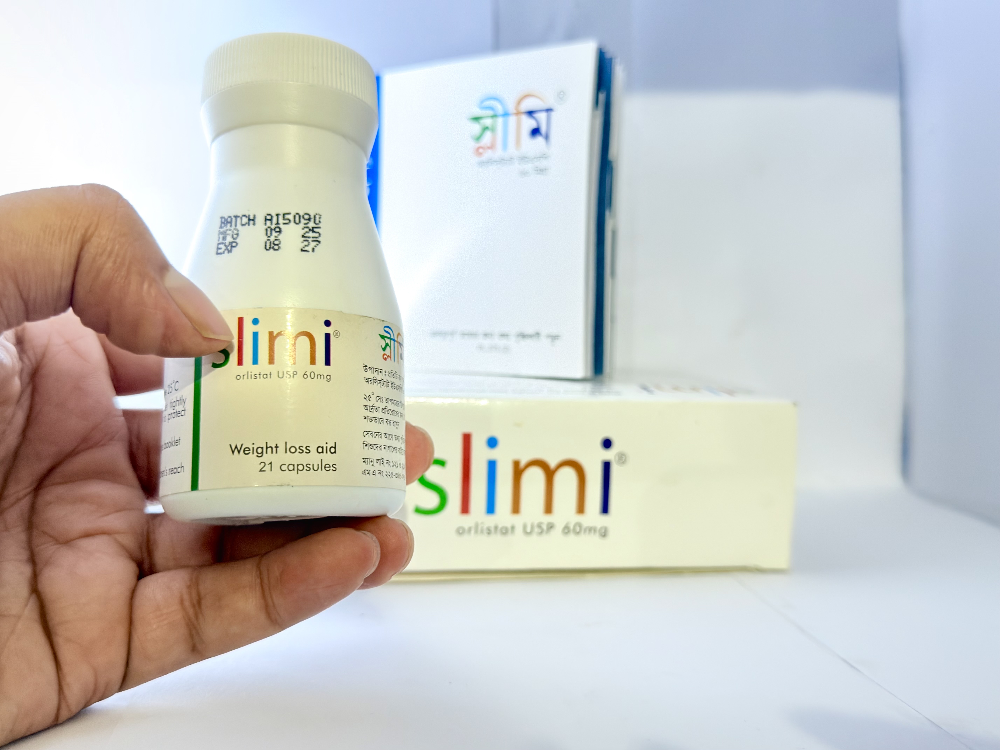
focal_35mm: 35
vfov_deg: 40.7
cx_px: 500
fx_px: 1011
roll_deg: +0.7
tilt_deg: -2.1
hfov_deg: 52.6
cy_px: 375
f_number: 1.78
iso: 500
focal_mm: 6.76
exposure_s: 1/25
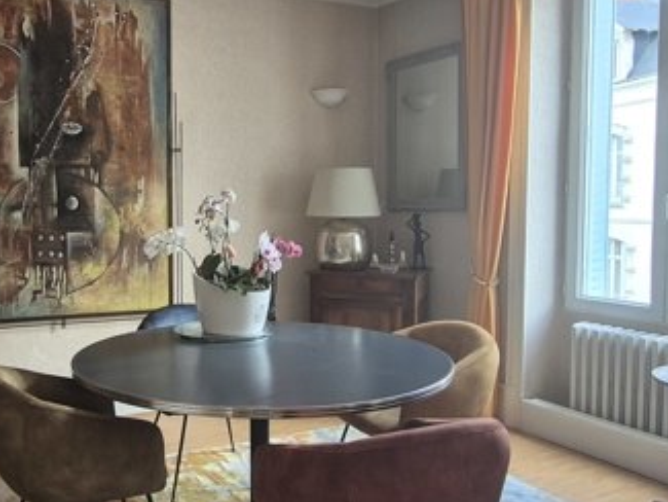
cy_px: 249
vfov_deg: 44.2
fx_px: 618
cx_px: 197
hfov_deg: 55.0
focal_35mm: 32
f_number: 2.2
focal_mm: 2.2
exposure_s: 1/50
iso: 100
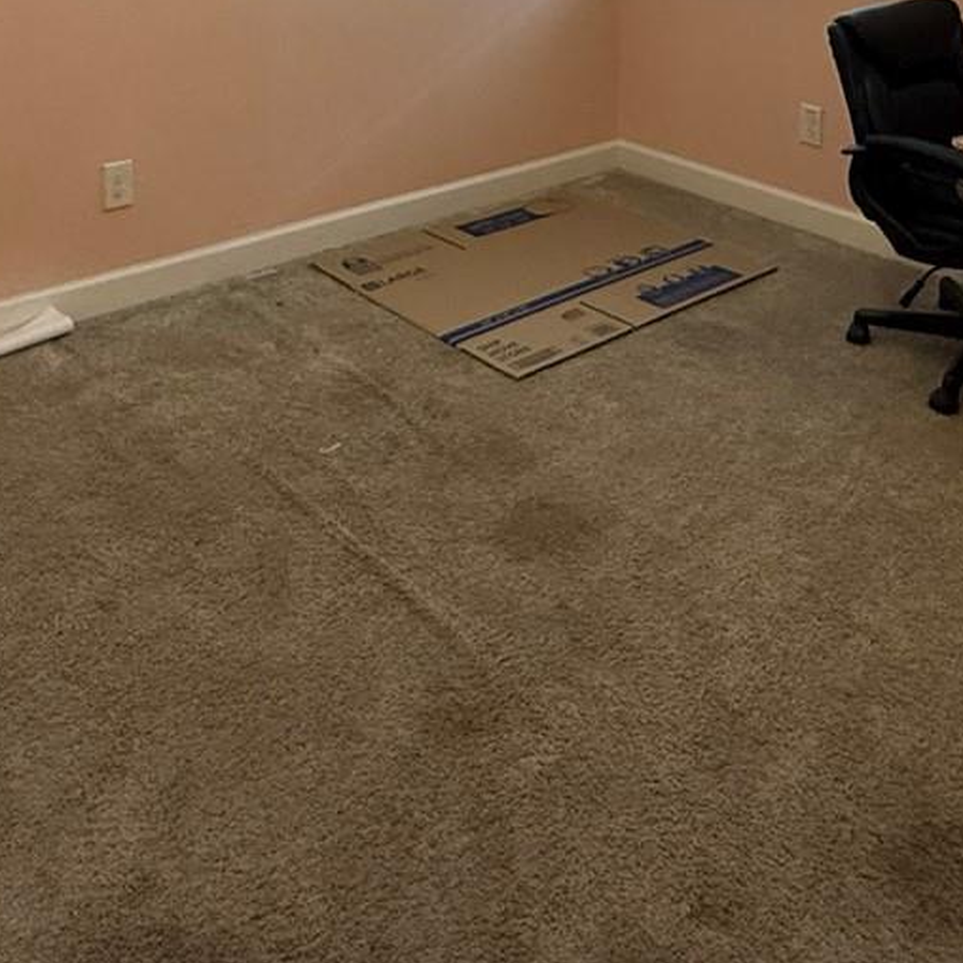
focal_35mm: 39
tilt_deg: -5.3
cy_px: -99
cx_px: 489
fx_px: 1227
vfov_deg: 36.3
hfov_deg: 42.8
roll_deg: -0.2
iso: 400
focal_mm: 2.22
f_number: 2.2
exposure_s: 1/120
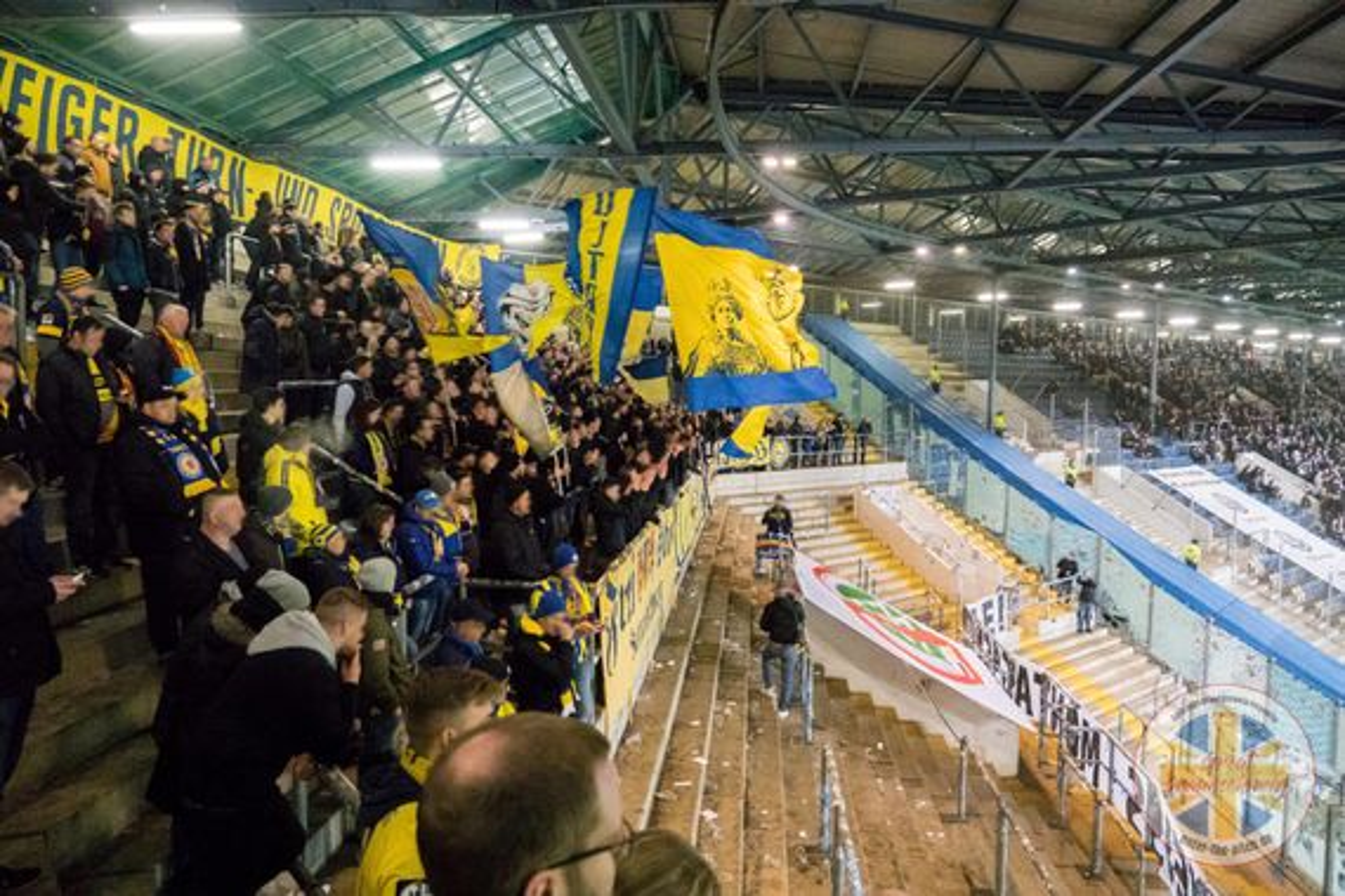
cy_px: 448
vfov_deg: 53.1
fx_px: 897
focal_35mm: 24
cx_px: 672
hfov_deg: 73.7
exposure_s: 1/125
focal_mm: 8.8
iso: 4000
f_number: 2.4
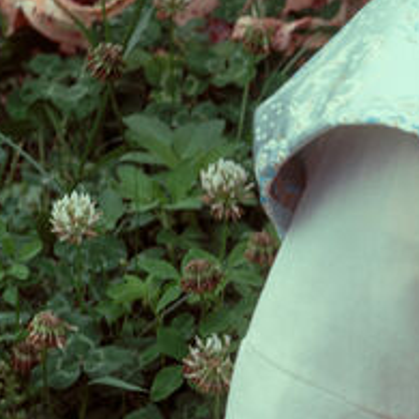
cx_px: 1205
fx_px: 3971
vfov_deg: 6.0
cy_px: 524
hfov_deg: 5.7
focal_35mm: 290
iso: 400
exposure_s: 1/400
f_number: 3.5
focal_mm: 50
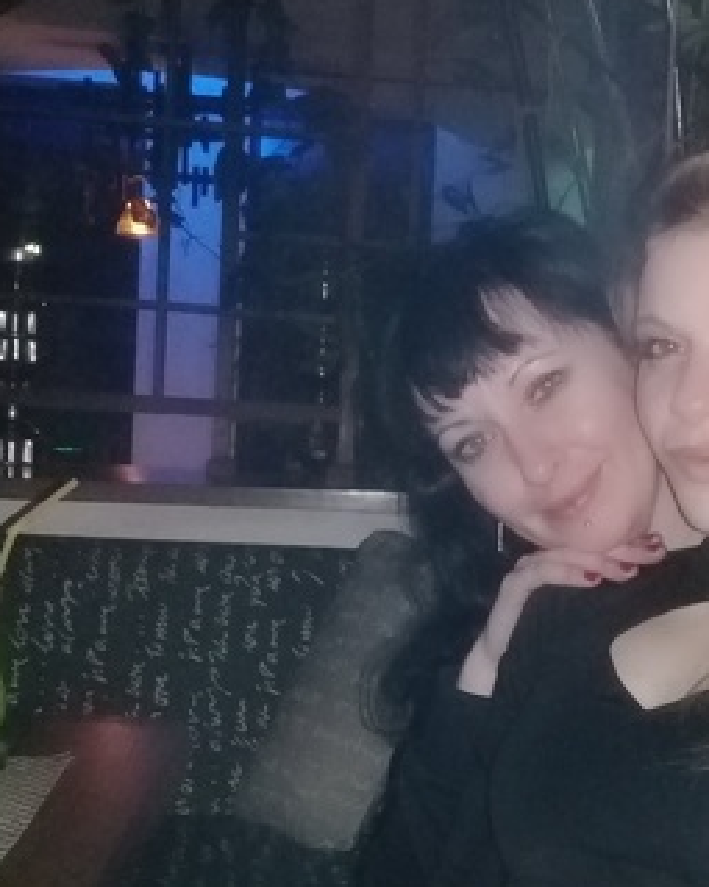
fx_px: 1496
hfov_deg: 26.2
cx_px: 567
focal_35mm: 57
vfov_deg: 32.9
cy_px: 559
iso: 4000
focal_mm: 3.3
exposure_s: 1/30
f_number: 2.2
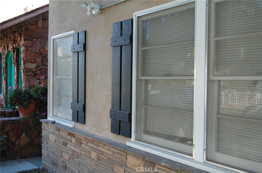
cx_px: 131
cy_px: 86
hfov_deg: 46.5
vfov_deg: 31.8
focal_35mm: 42
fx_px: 305
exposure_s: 1/125
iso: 320
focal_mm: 28
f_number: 5.6
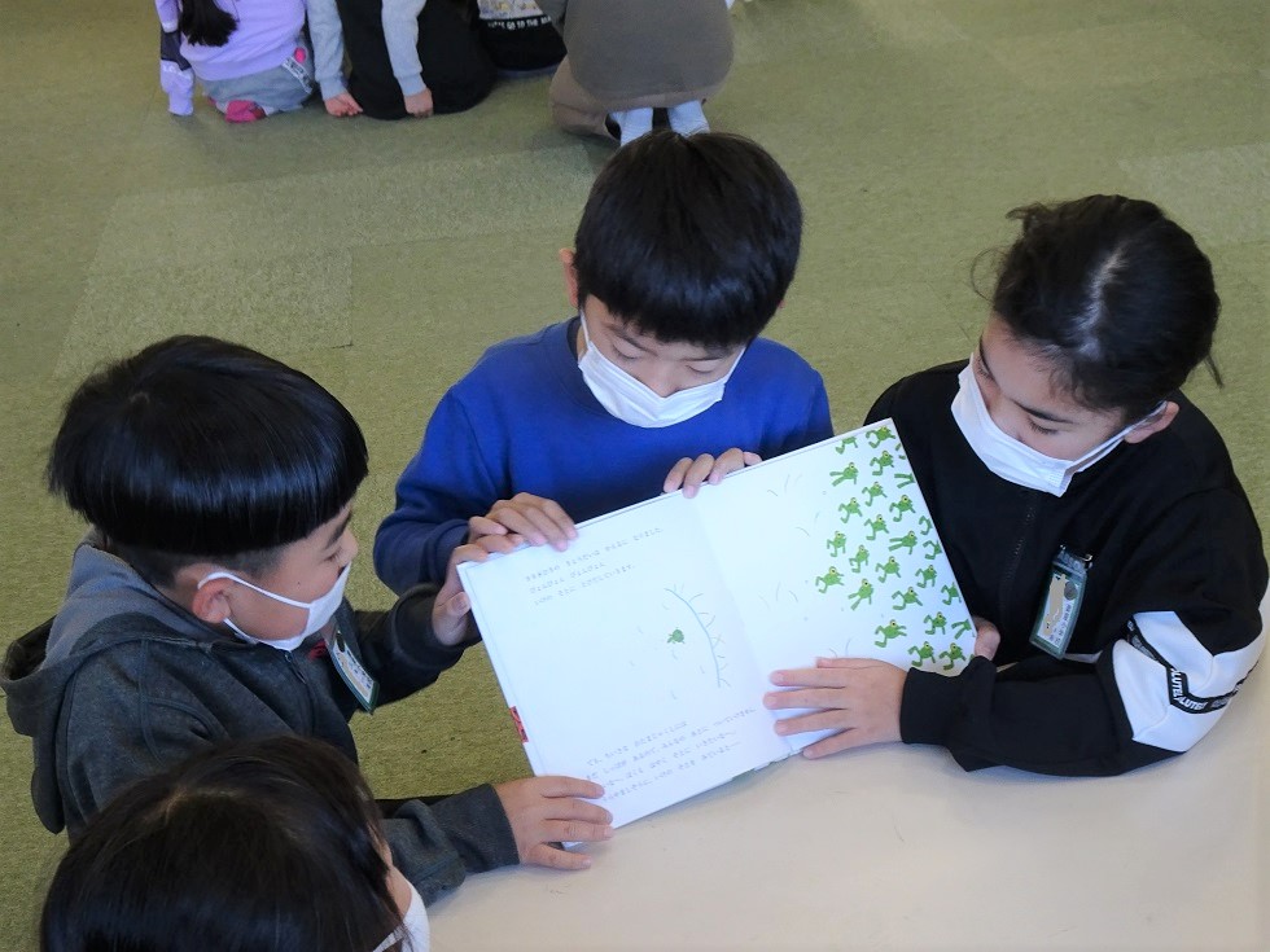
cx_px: 635
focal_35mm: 52
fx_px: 1908
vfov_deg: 28.0
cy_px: 476
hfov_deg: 36.8
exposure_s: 1/60
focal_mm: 8.84
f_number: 4.5
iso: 320
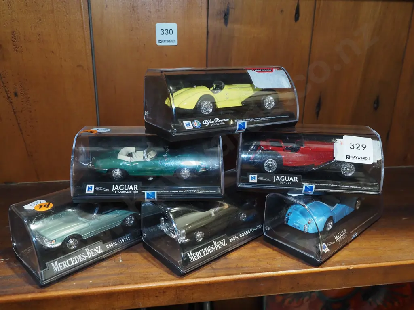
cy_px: 155
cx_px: 207
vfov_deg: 46.8
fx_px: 359
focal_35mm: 30
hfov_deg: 60.0
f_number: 5.6
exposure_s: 1/60
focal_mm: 15
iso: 1000
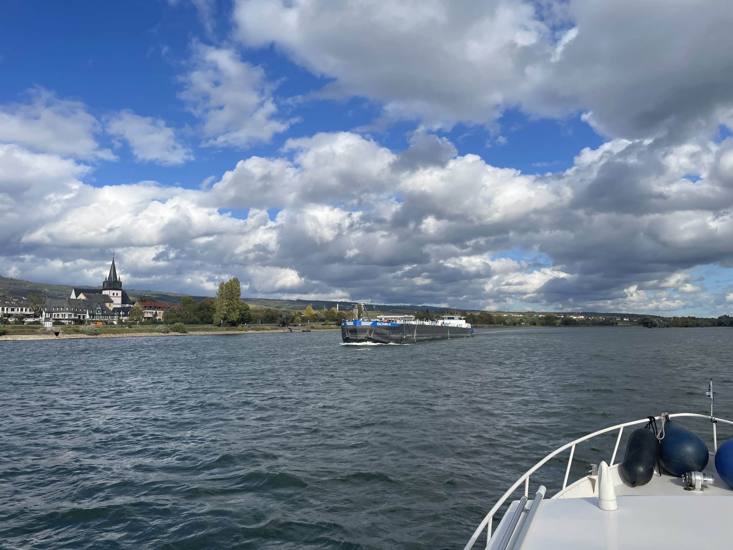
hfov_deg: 67.3
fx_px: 551
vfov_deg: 53.1
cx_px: 366
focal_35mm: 26
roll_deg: +0.5
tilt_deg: +5.1
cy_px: 275
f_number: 1.6
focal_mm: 4.2
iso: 32
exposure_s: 1/5556
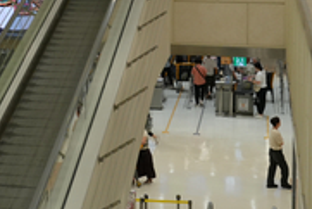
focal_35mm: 133
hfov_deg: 14.8
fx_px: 1154
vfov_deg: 10.1
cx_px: -81
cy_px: -72
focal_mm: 43
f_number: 4
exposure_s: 1/500
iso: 1250
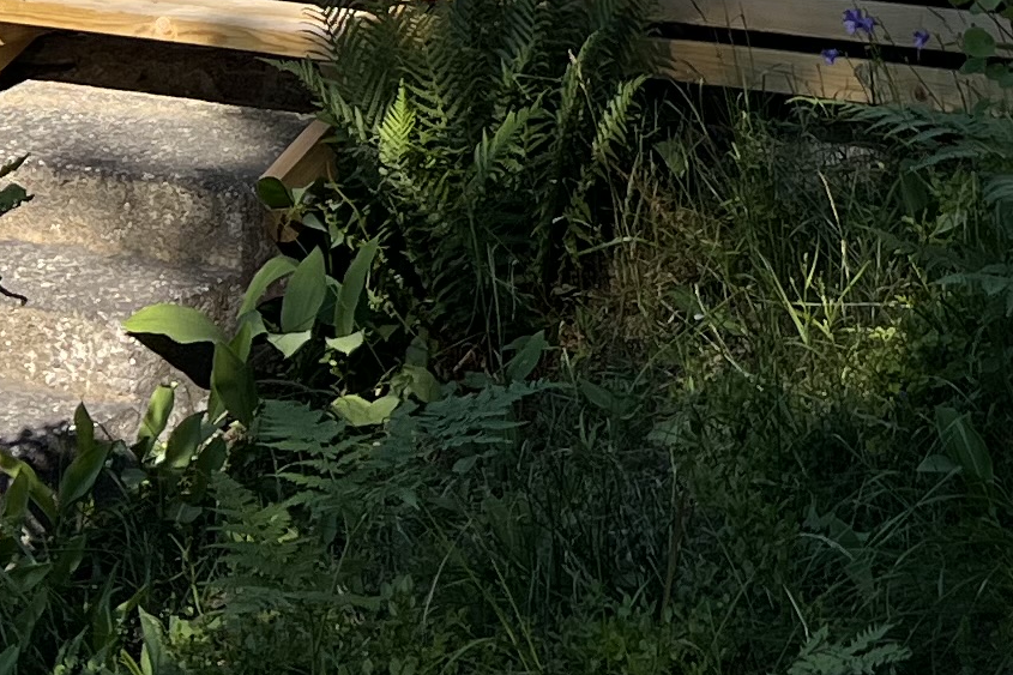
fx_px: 3629
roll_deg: -0.9
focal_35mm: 129
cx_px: 908
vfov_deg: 9.8
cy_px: -692
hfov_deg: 15.7
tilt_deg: +1.9
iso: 50
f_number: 1.5
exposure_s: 1/2841
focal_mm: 5.7
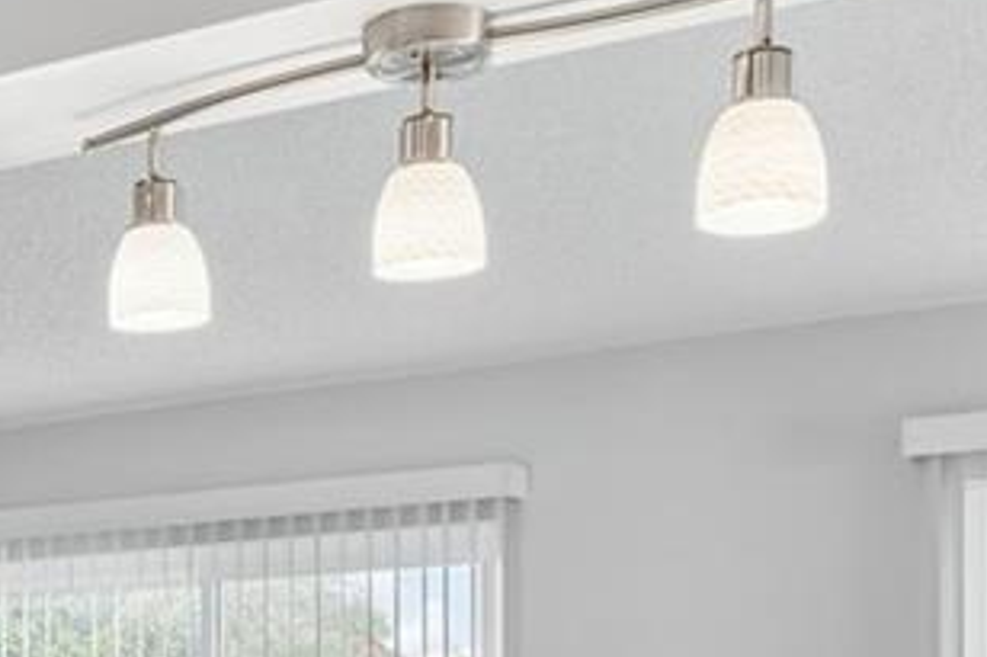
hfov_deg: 23.8
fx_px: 2137
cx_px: -183
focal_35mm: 78
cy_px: 737
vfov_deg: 16.9
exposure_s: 1/20
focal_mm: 10
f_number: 5.6
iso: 100
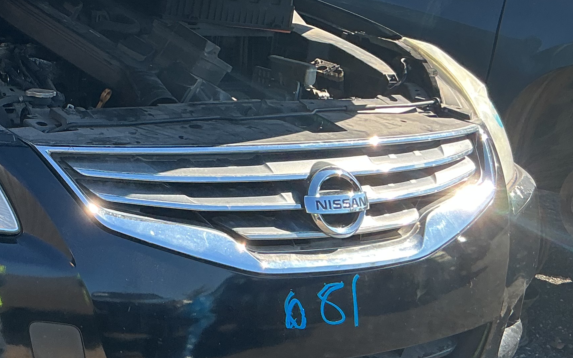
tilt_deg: -14.2
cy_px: 148
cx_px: 18
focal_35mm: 72
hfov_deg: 27.2
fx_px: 1124
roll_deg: -2.4
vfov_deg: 18.1
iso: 25
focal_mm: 3
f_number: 1.8
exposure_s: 1/400
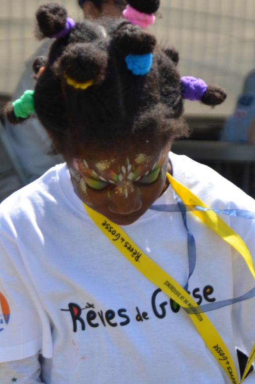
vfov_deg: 6.7
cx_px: 195
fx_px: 3266
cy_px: 253
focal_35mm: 306
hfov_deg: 4.5
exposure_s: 1/500
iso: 200
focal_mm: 110
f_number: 5.6
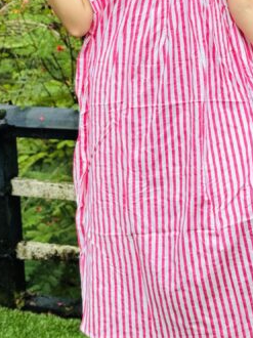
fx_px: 946
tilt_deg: -10.0
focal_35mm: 97
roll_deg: +2.1
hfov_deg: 15.2
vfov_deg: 19.7
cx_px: 182
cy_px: 1
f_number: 1.78
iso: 64
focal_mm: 6.76
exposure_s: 1/1094
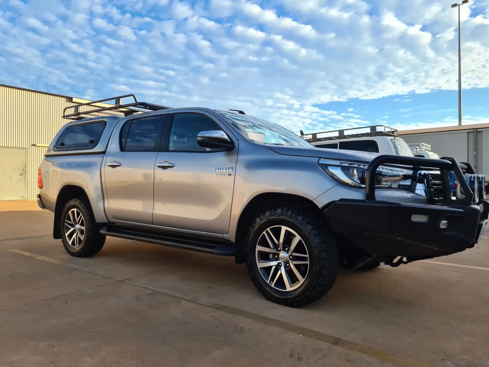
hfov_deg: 67.3
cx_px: 244
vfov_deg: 53.1
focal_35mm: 26
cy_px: 184
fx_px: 367
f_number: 1.8
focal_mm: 5.4
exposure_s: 1/530
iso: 50
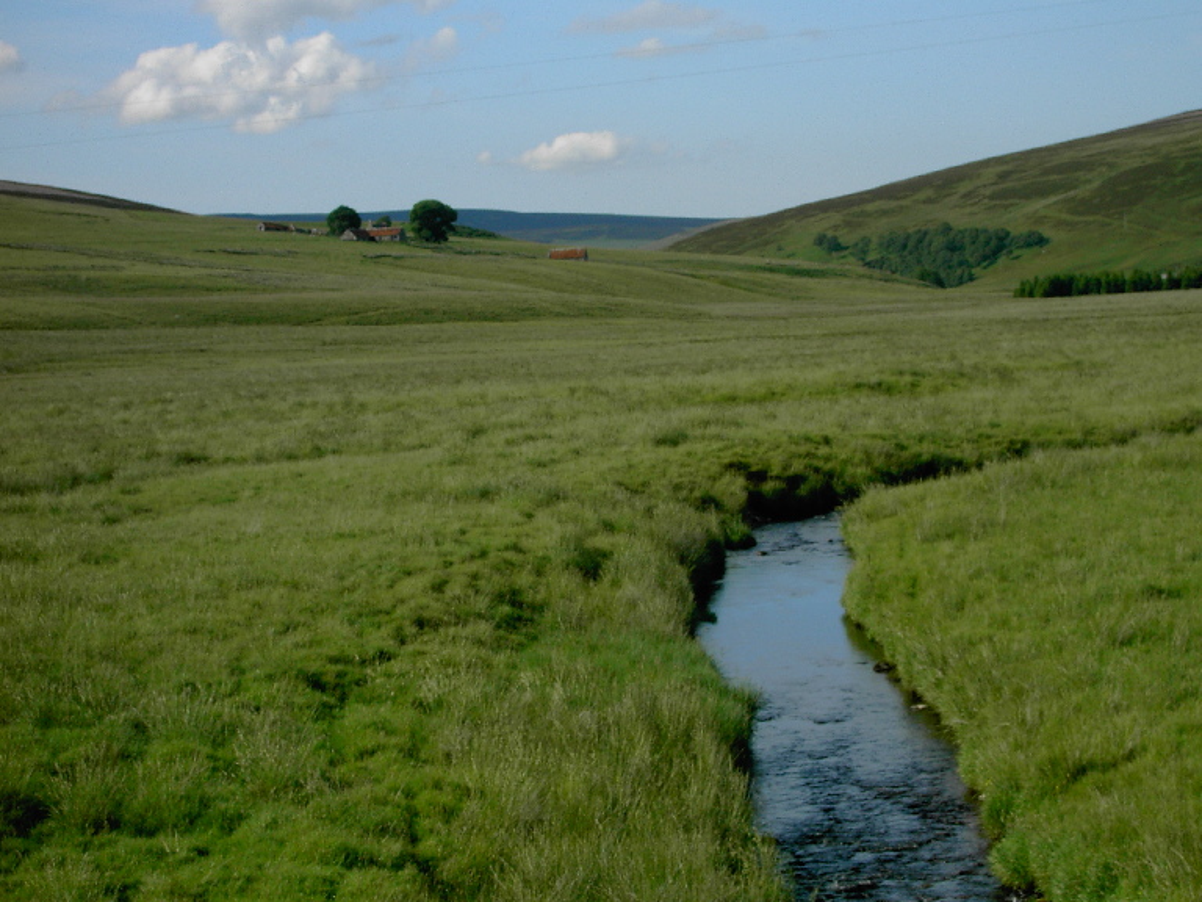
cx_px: 601
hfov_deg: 18.7
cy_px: 451
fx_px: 3646
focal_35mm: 105
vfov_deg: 14.1
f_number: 8
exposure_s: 1/320
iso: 100
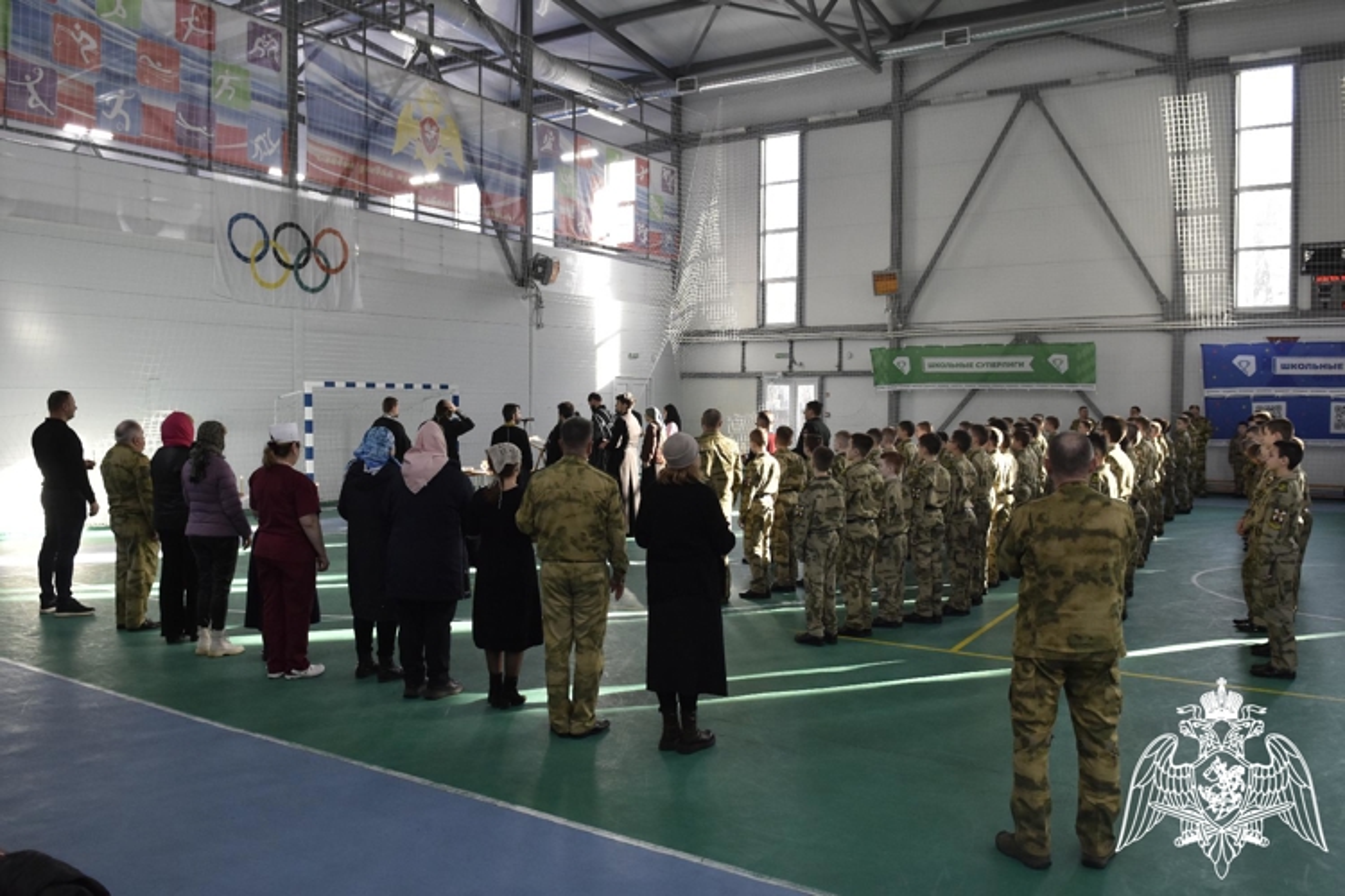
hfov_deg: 70.4
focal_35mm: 26
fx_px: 953
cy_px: 448
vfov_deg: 50.4
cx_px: 672
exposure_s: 1/320
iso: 800
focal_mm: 17
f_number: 4
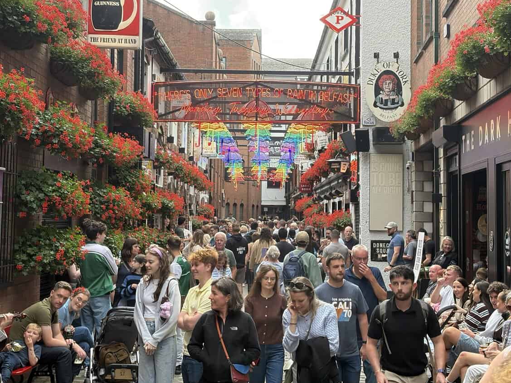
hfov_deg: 30.7
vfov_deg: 23.2
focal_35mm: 63
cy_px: 156
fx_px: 930
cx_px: 280
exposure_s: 1/243
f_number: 1.6
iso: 40
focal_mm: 5.96
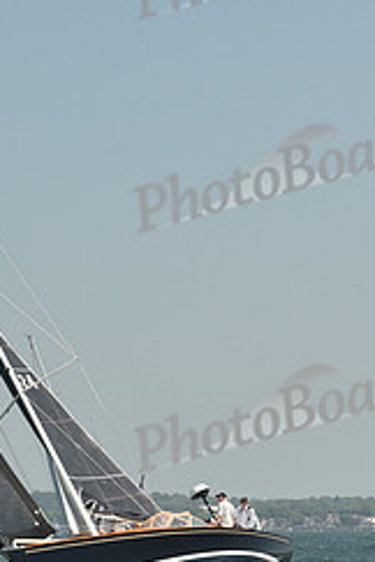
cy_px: 326
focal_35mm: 227
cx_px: 15
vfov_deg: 9.1
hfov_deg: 6.0
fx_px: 3547
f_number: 5.6
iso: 250
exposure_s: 1/640
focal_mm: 95
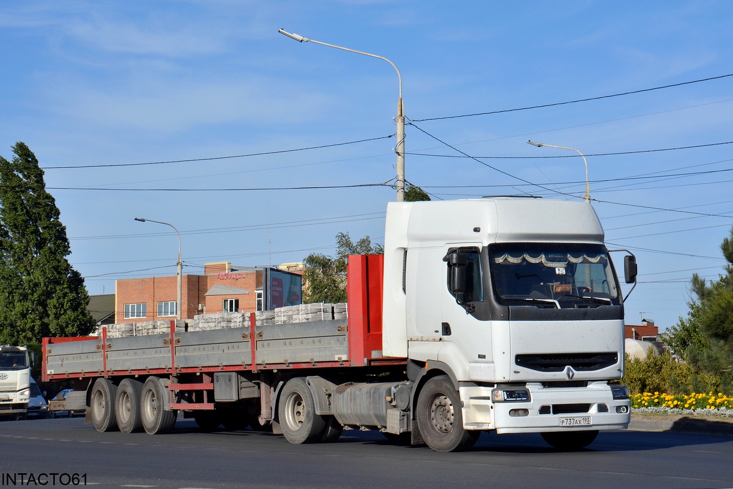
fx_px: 1893
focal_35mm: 93
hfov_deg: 21.9
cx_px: 366
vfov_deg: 14.7
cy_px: 244
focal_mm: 62
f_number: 8
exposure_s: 1/2000
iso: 400
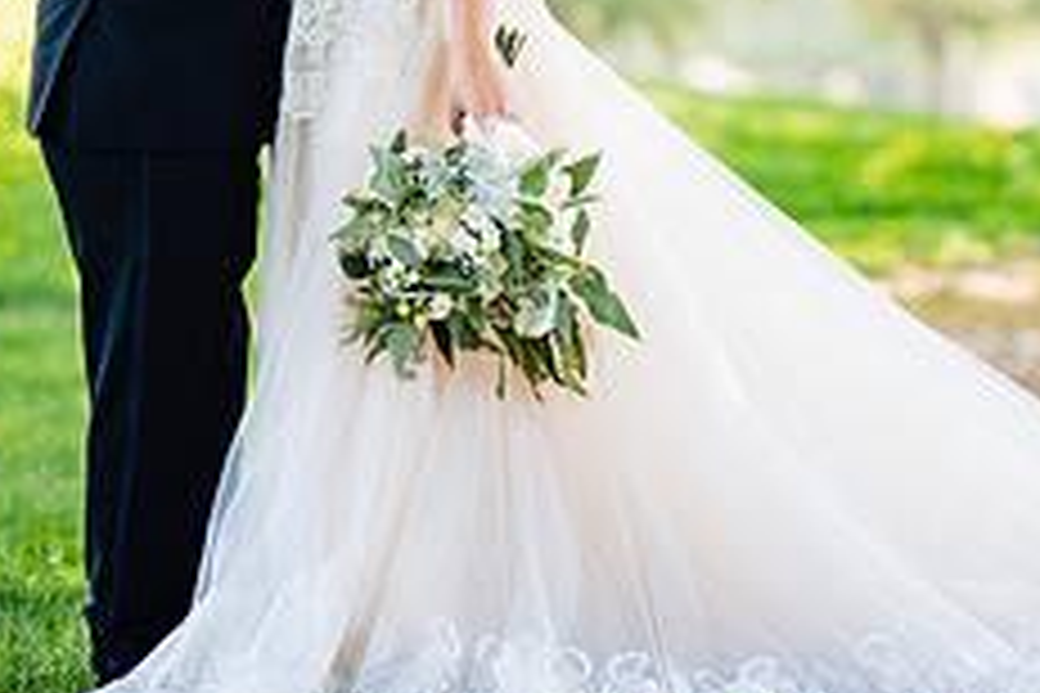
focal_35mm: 213
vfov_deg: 6.4
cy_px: -25
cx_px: 806
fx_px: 6153
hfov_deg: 9.6
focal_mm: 85
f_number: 1.8
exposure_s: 1/320
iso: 160
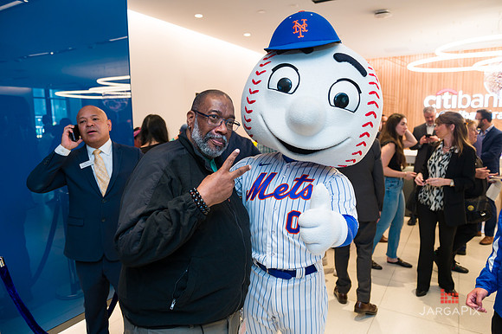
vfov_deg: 53.1
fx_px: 334
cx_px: 251
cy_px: 167
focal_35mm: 24
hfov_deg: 73.8
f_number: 4
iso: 400
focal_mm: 24
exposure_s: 1/200
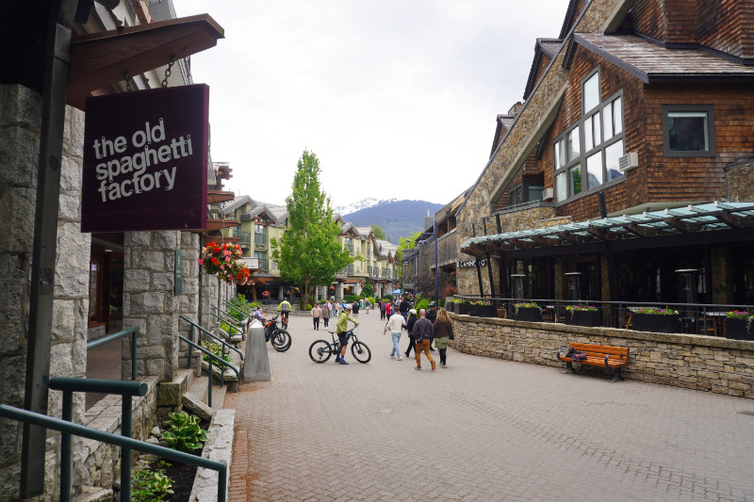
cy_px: 251
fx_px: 503
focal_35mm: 24
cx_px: 377
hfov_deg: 73.8
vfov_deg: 53.1
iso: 100
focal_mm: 16
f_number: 6.3
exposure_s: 1/100
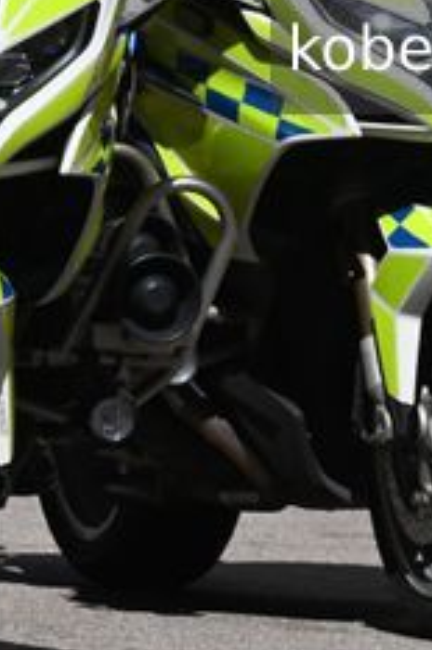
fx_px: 22568
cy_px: -181
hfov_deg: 1.1
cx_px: 14
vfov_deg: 1.6
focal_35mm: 1252
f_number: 8
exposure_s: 1/320
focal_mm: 190
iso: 64
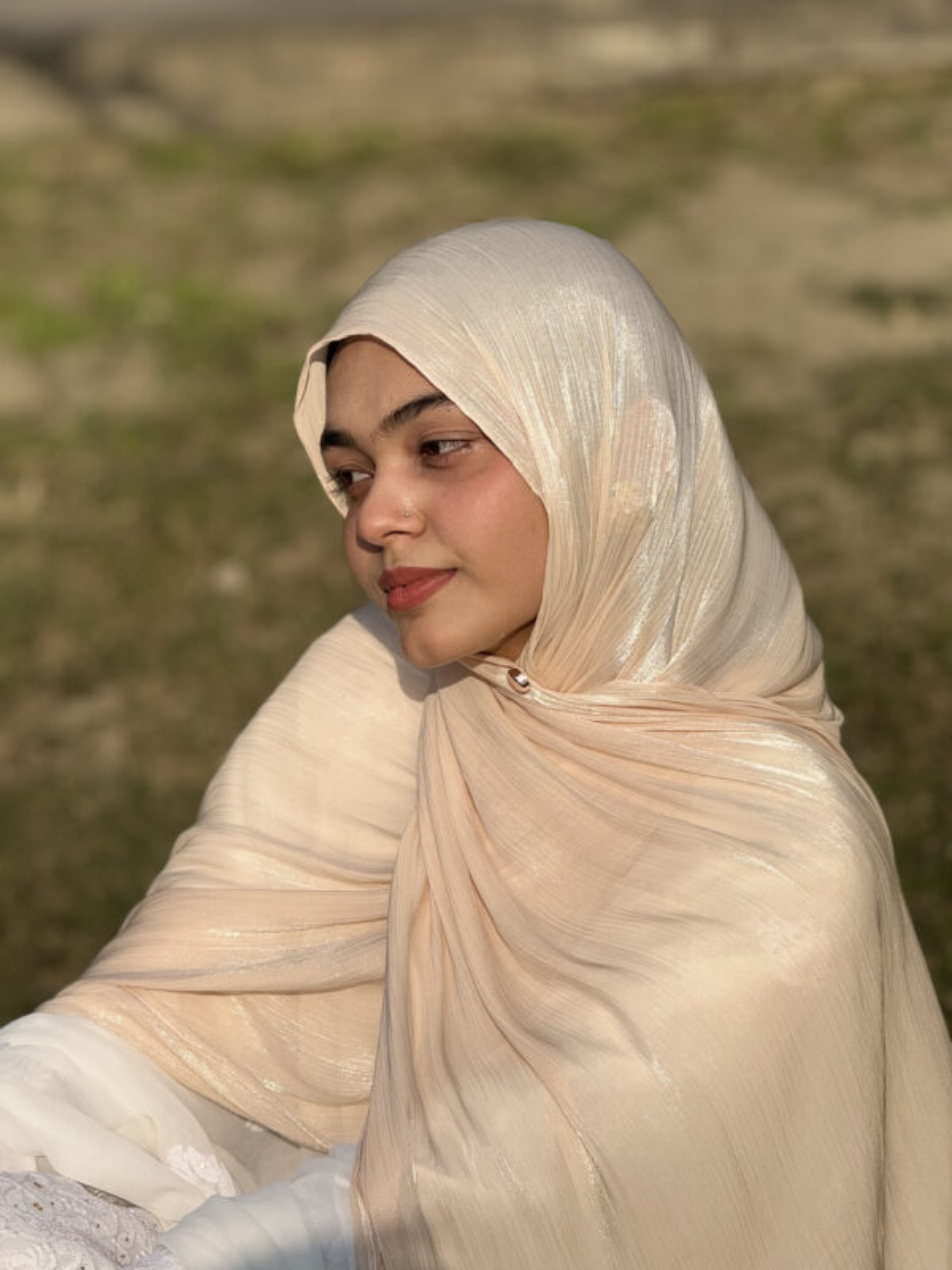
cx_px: 476
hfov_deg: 12.3
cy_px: 635
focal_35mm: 120
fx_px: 4400
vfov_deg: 16.4
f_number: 2.8
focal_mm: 15.66
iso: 50
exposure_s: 1/2611
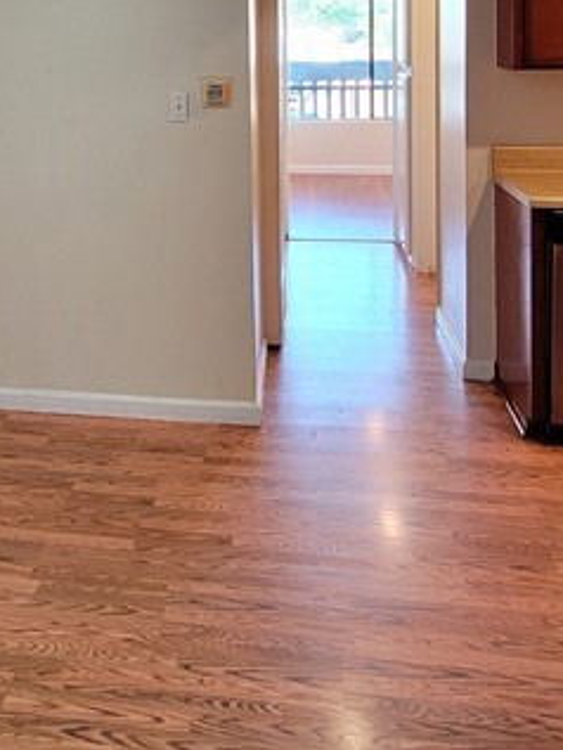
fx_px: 910
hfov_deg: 33.1
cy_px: 73
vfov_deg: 41.2
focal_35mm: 42
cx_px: 90
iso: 250
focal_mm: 1.74
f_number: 2.2
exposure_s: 1/60
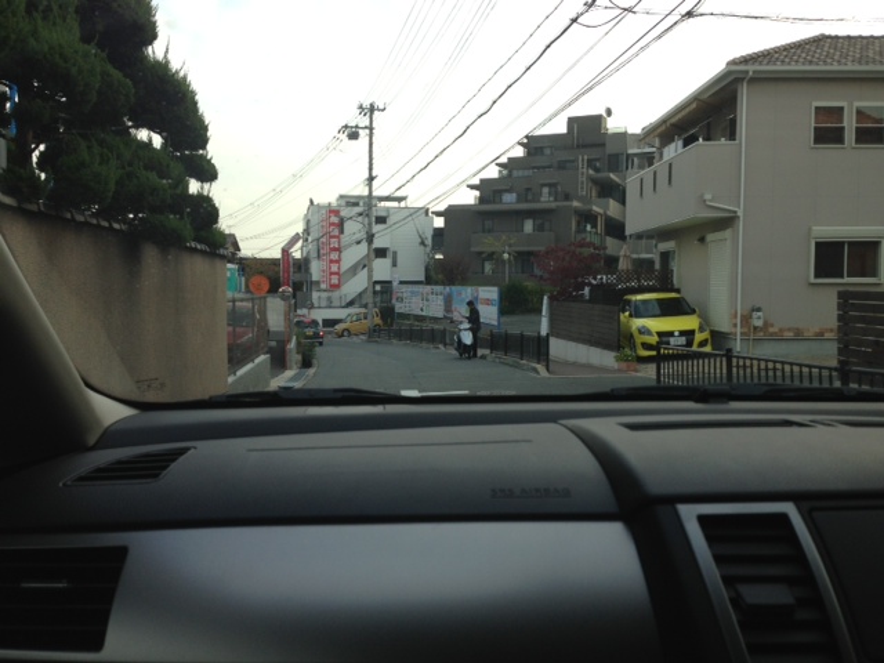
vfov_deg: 42.9
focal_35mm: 33
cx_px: 442
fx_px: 843
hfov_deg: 55.4
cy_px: 332
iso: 50
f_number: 2.4
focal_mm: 4.13
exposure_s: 1/404
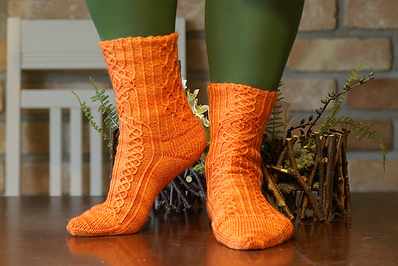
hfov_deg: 27.0
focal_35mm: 75
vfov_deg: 18.2
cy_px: 133
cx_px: 199
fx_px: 829
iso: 400
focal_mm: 50
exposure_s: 1/30
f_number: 2.8
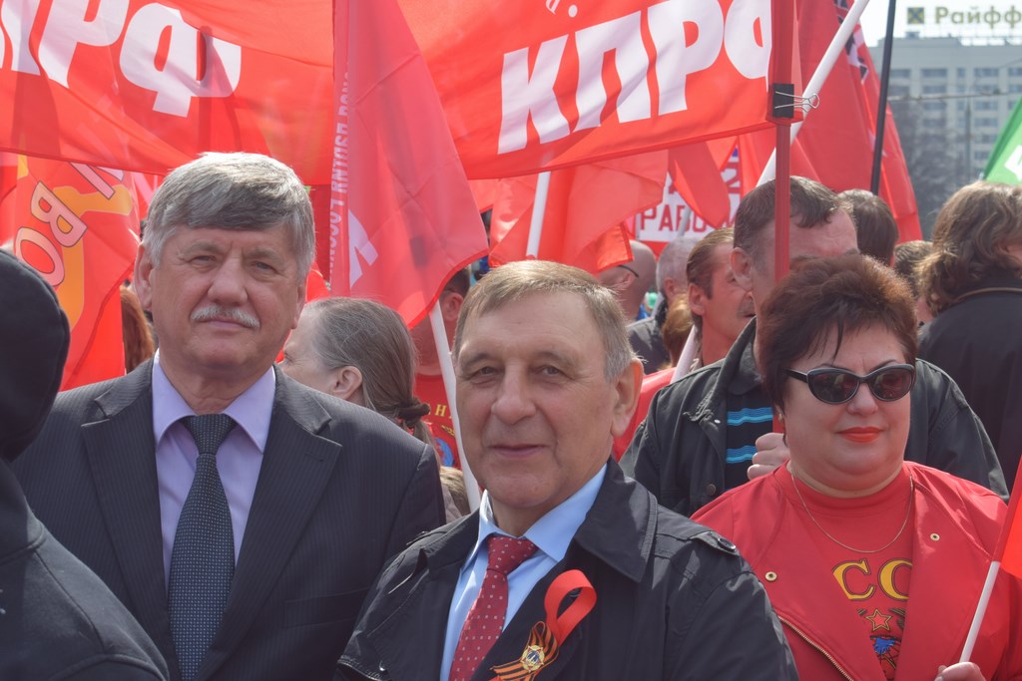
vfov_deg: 16.6
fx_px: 2342
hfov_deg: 24.6
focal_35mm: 82
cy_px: 340
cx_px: 511
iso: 200
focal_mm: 55
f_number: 9
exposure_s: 1/320
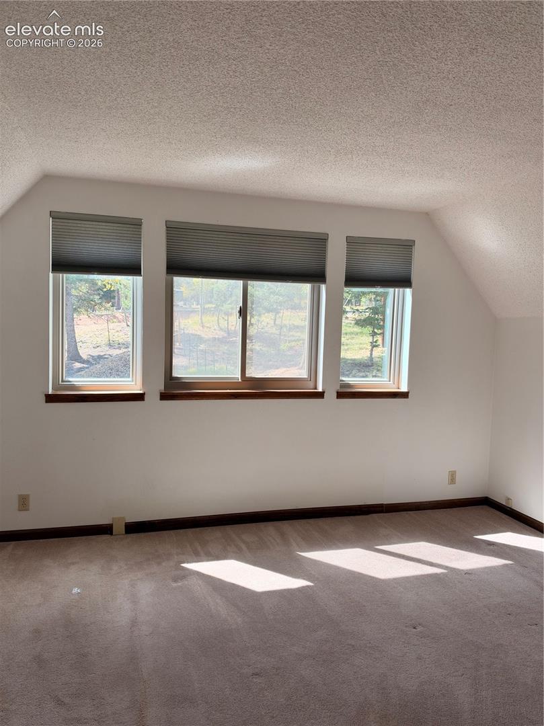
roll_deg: -1.5
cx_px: 272
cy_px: 363
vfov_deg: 71.6
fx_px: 503
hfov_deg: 56.8
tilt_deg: -3.8
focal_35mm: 24
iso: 80
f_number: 1.8
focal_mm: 6.93
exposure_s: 1/324
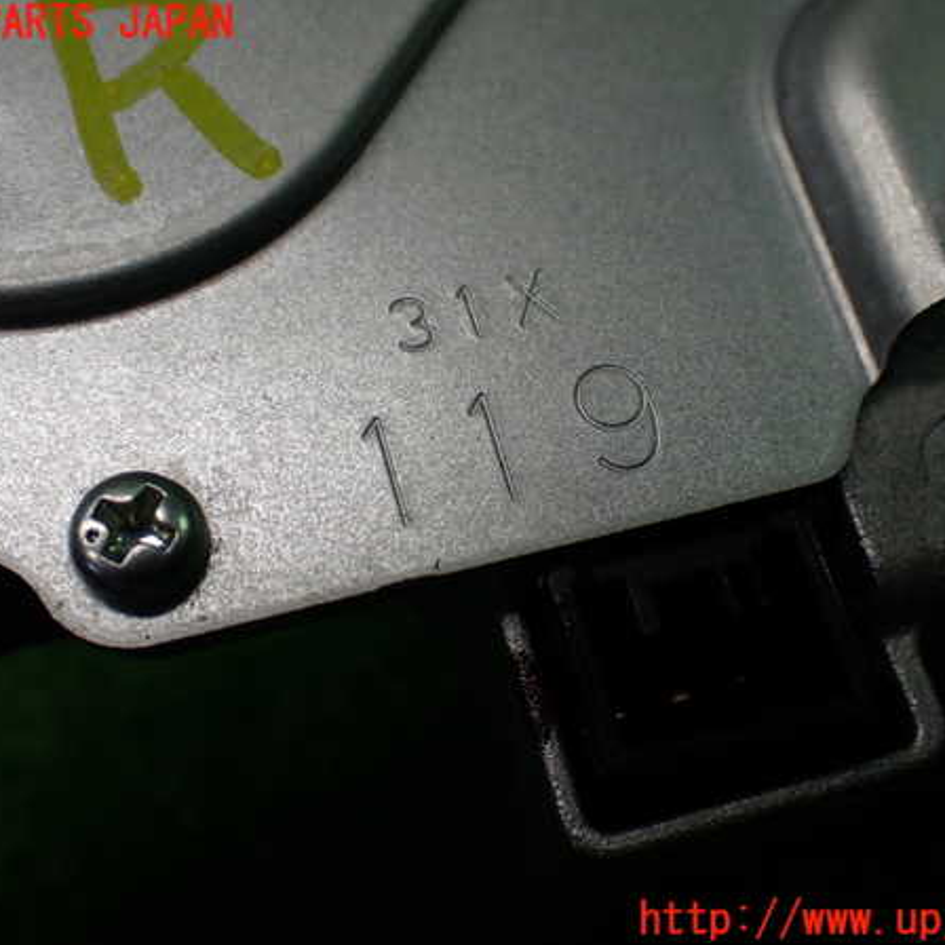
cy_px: 472
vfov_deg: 37.6
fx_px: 1390
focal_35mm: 45
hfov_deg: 37.6
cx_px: 483
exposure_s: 1/160
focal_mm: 6.83
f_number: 2.7
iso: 160
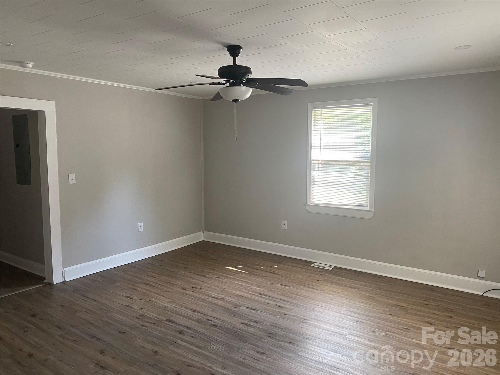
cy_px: 188
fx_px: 376
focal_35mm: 26
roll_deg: +1.2
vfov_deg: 53.1
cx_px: 250
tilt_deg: -8.2
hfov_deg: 67.3
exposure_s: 1/94
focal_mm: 4.25
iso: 125
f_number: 1.8
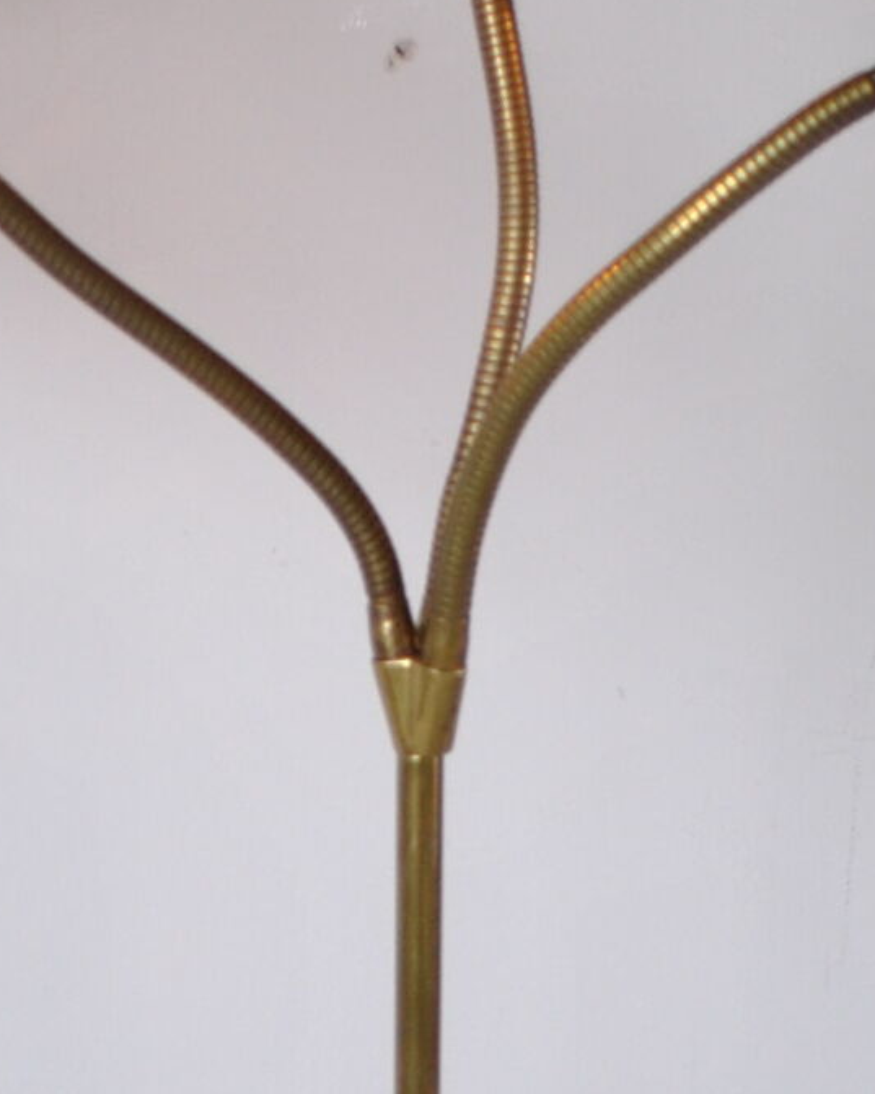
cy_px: 1621
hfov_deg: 8.6
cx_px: 419
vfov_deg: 10.4
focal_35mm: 179
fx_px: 5793
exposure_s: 1/200
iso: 200
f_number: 4
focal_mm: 22
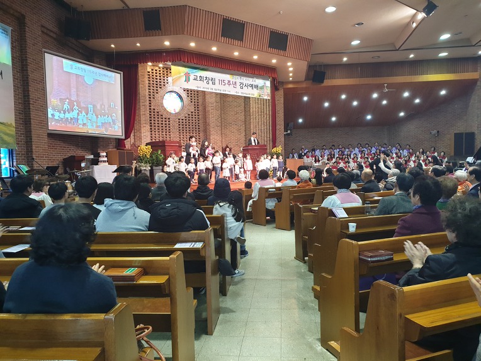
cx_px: 240
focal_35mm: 26
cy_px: 180
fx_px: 361
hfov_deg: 67.3
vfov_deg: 53.1
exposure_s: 1/40
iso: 320
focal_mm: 4.3
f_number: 2.4
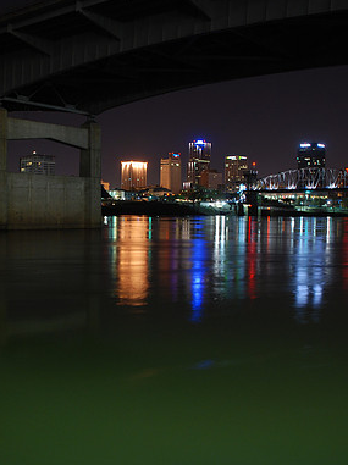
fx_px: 591
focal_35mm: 44
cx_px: 136
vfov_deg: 43.0
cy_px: 233
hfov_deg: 32.7
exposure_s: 3
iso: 200
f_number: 3.8
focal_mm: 20
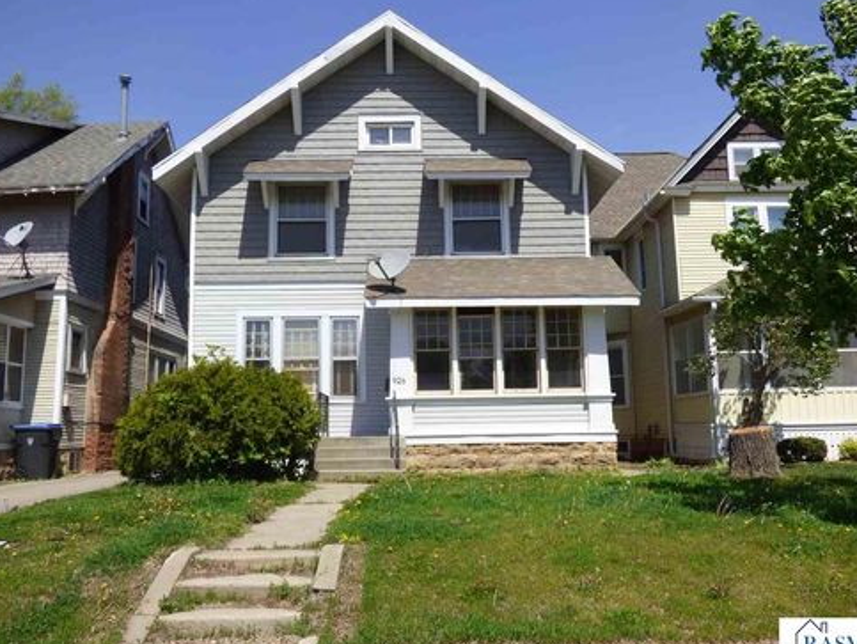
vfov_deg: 46.9
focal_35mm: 30
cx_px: 422
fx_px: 743
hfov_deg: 59.9
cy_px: 320
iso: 100
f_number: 3.2
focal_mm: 5.04
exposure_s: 1/1600
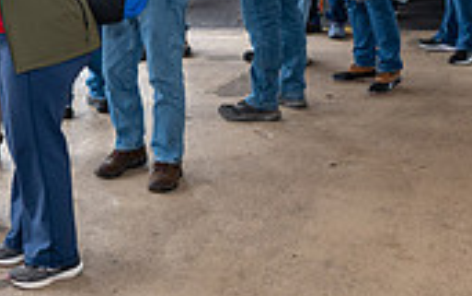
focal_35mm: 83
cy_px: 3
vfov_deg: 15.5
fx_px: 1068
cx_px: 44
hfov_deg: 24.2
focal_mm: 24
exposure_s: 1/100
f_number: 4
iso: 720
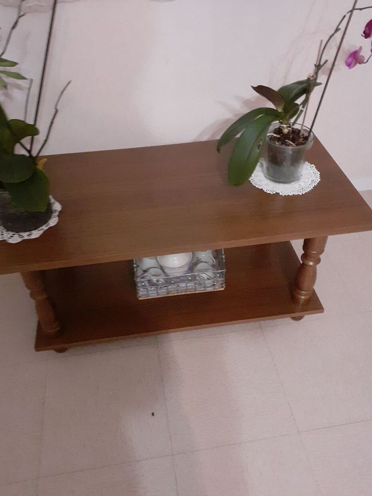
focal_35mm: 29
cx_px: 181
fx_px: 415
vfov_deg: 61.6
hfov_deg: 48.2
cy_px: 240
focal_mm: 3.6
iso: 800
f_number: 1.9
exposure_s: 1/20
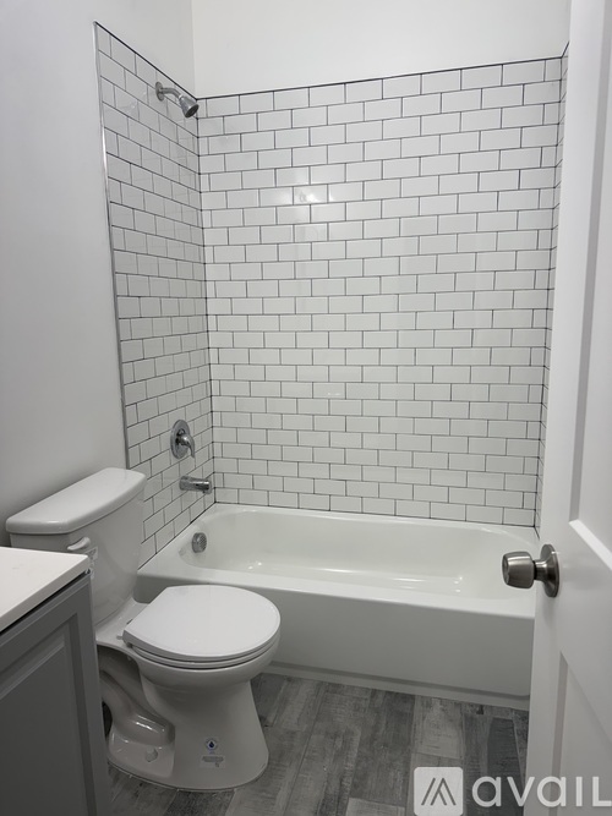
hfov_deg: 56.8
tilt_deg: -9.5
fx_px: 566
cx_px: 306
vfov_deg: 71.6
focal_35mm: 24
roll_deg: +0.3
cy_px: 408
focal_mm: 6.76
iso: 64
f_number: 1.78
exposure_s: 1/287
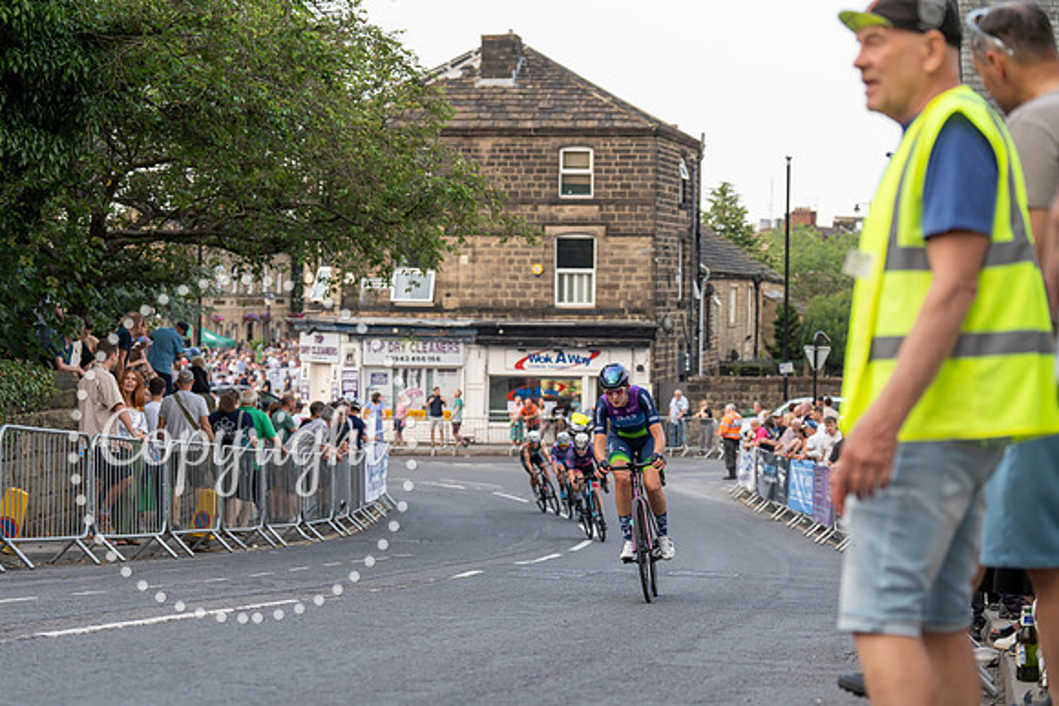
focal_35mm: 79
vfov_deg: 17.3
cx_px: 530
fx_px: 2324
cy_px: 353
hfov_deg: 25.7
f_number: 3.5
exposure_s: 1/1000
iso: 500
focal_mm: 79
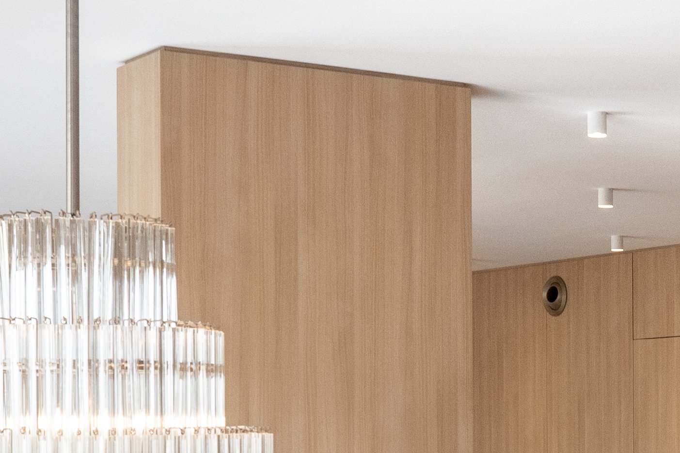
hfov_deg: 19.4
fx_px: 1907
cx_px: 752
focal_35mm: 101
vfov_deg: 13.3
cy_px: 470
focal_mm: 24
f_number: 8
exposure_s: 1/50
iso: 800
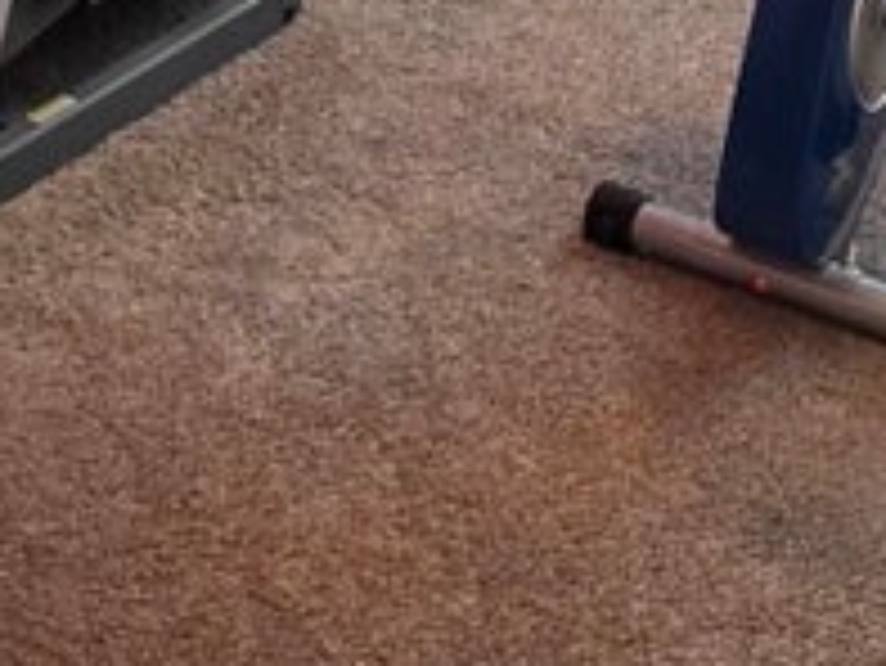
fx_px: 2305
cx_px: 470
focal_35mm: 90
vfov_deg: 14.3
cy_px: -572
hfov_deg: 21.8
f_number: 1.9
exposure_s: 1/120
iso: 250
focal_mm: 2.2
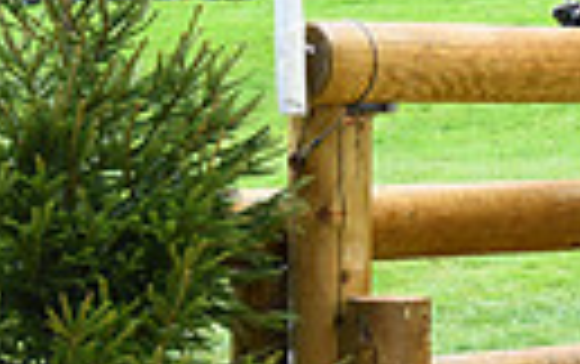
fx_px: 3466
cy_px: 144
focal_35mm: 219
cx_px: 1142
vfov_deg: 6.0
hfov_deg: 9.0
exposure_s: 1/1600
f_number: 4.2
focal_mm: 48
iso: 2500
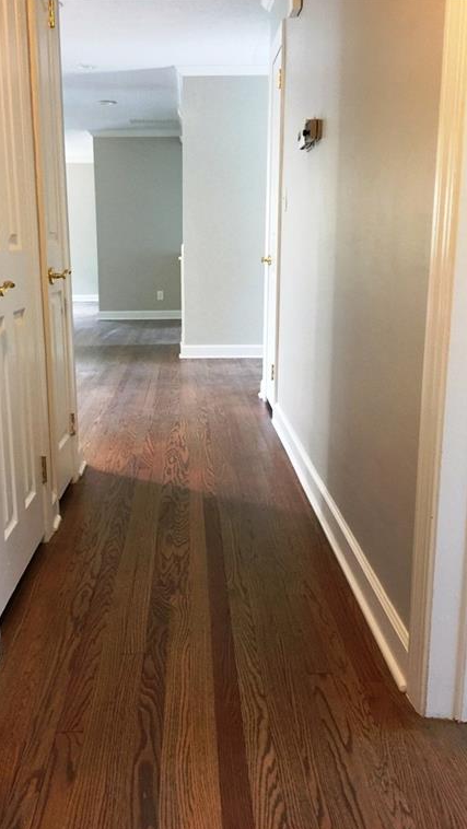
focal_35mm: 32
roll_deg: +0.2
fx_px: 704
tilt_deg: -12.7
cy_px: 414
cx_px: 188
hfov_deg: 36.6
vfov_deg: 61.0
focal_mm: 4.15
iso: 125
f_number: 2.2
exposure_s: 1/15
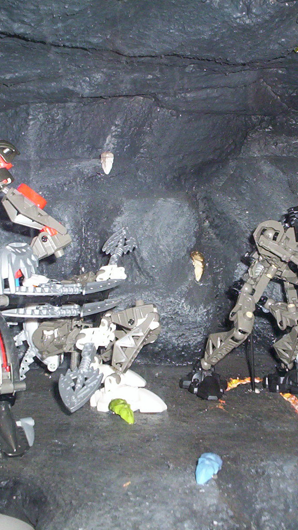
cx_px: 195
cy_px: 262
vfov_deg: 37.2
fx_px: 787
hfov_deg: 21.4
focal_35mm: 56
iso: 140
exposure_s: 1/60
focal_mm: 4.99
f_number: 4.5
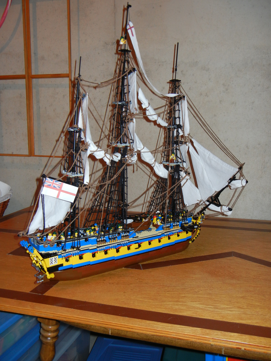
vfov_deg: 54.0
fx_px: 355
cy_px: 180
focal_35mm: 34
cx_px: 136
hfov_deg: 41.8
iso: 200
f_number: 3.6
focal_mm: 6.2
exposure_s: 1/30
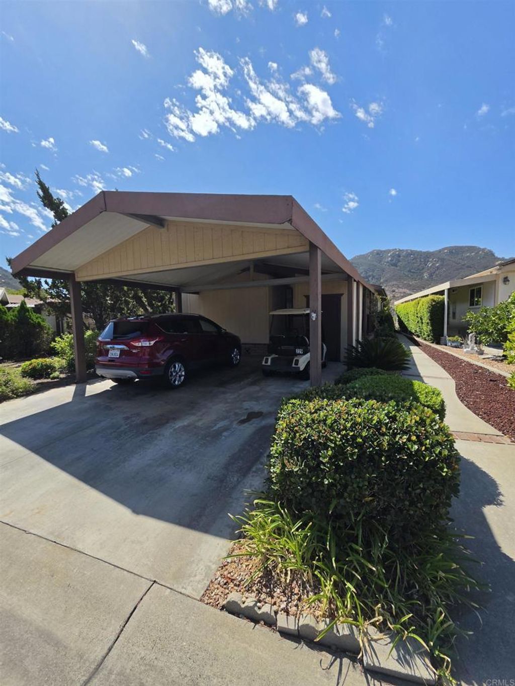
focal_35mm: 13
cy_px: 343
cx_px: 258
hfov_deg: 89.9
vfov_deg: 106.2
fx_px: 258
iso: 40
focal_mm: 2.2
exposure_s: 1/2430
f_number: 1.9
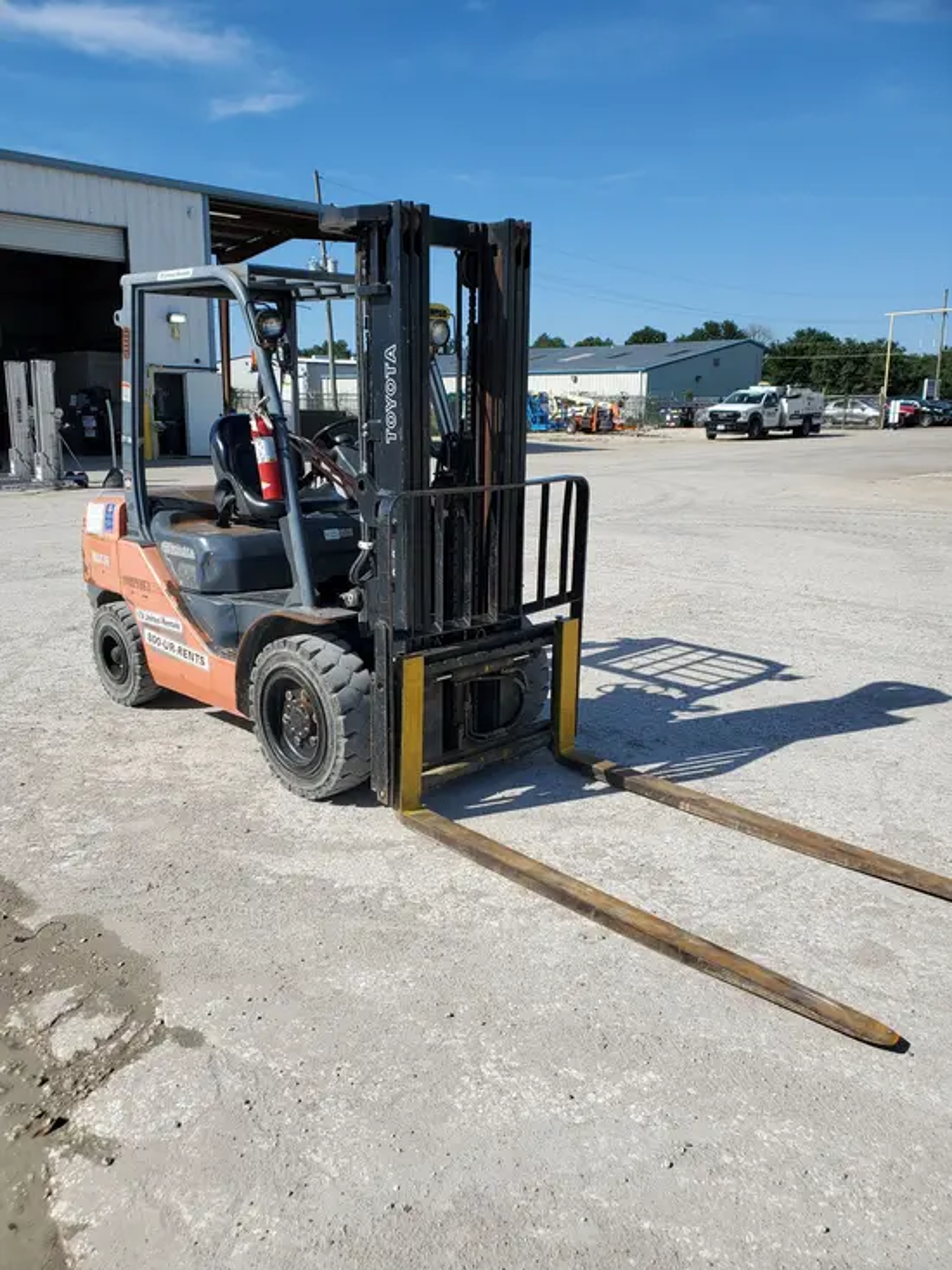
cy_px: 635
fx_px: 953
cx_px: 476
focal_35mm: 26
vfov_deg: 67.3
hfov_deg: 53.1
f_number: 2.4
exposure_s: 1/1910
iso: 50
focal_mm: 4.3
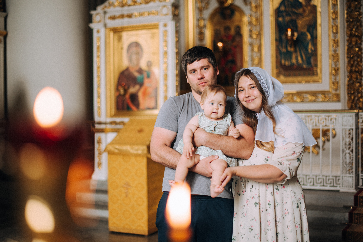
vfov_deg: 25.6
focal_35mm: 53
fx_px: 533
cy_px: 117
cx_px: 175
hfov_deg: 37.6
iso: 250
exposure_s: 1/160
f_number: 1.8
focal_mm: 50
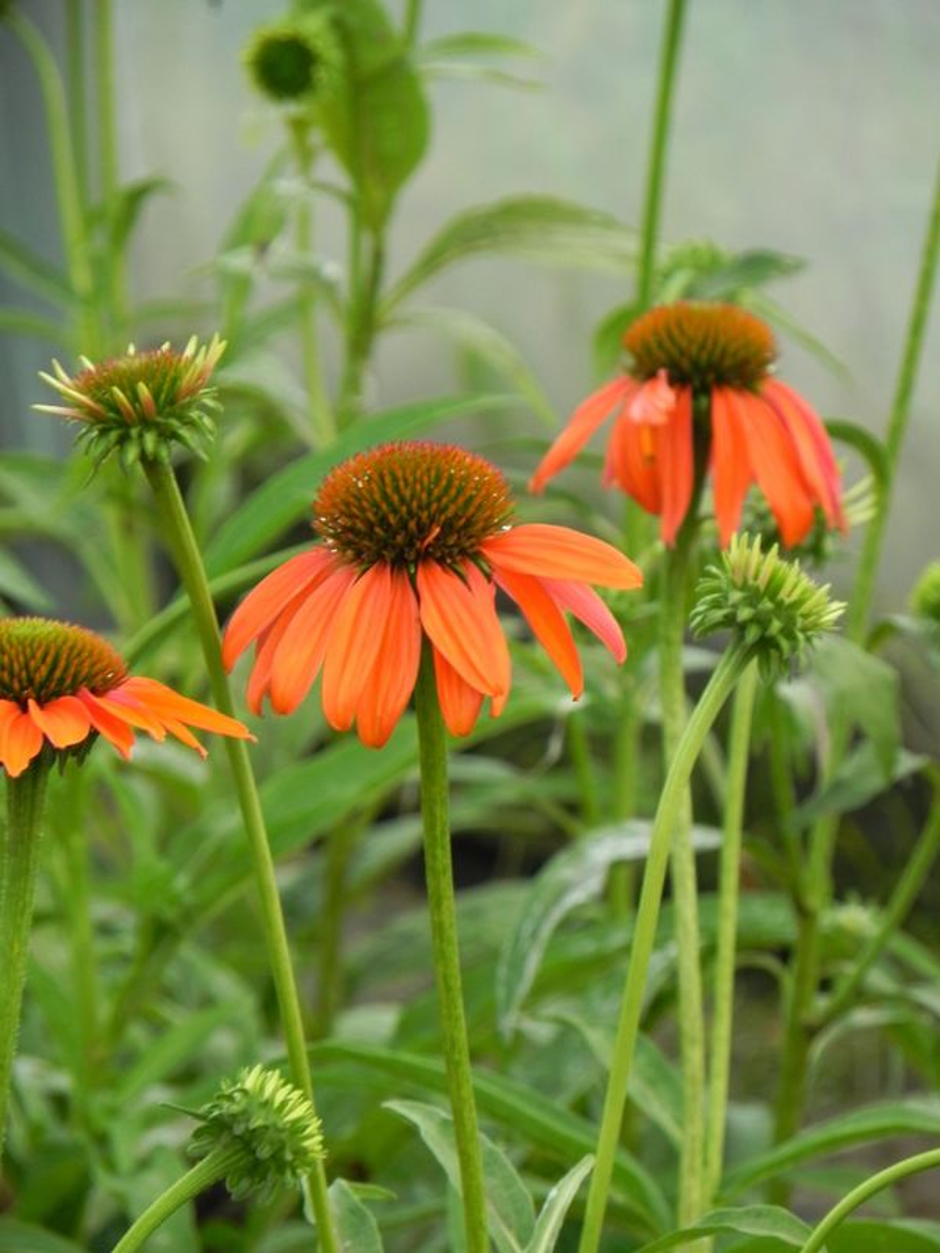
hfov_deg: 3.9
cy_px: 626
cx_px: 470
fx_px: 13650
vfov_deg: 5.3
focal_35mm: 377
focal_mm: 67.2
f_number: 5
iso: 160
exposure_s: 1/30
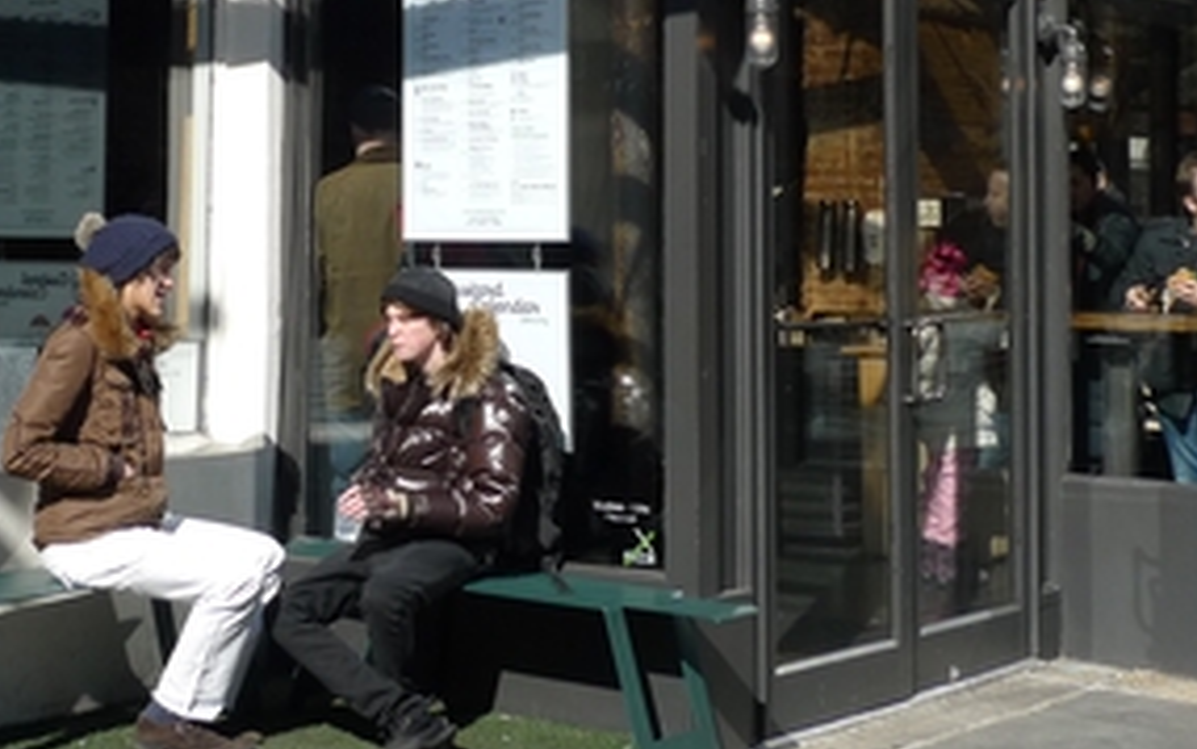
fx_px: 2480
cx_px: 490
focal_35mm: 76
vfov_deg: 16.7
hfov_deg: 27.1
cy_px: -54
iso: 80
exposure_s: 1/1000
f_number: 4
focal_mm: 6.8
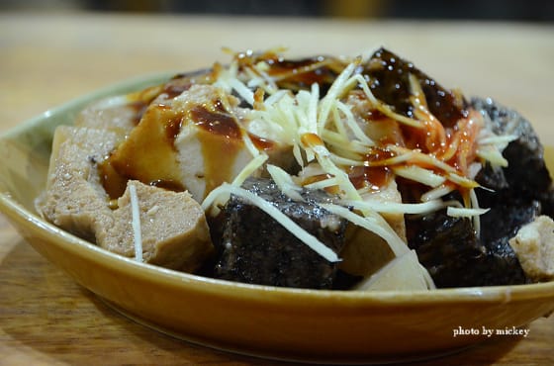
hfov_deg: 11.5
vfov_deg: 7.6
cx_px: 277
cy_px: 183
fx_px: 2762
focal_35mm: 180
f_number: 6
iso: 3200
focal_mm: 120
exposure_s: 1/30
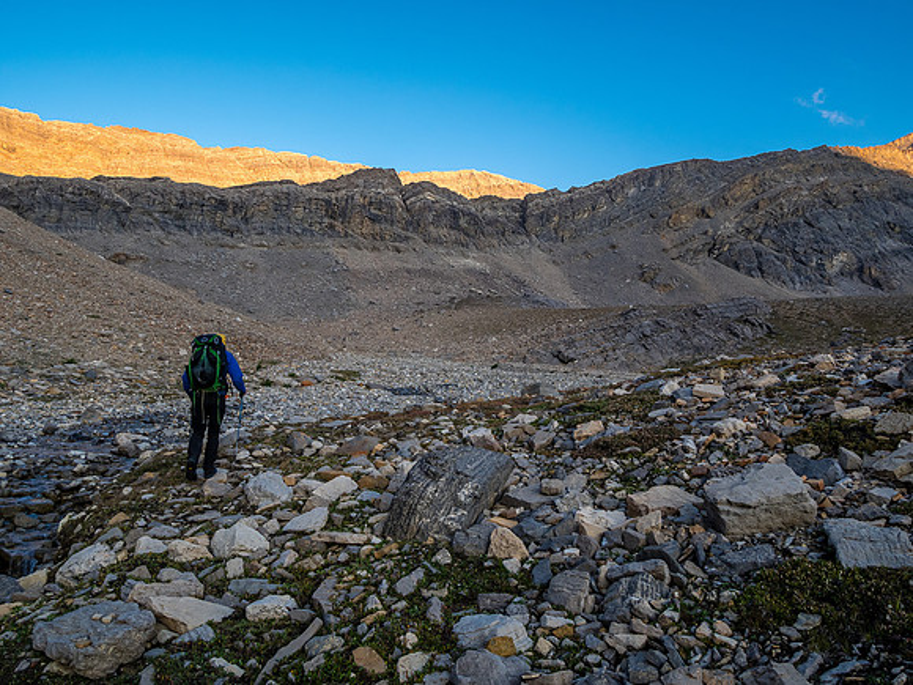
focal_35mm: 24
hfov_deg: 71.6
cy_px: 342
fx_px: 633
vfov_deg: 56.8
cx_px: 456
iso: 250
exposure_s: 1/60
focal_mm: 12
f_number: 8
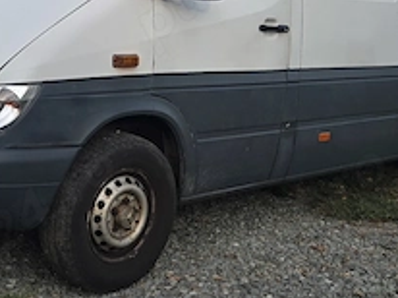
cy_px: -31
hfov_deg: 28.8
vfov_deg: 20.8
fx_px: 769
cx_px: 126
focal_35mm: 67
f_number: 1.8
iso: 80
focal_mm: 5.4
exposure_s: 1/1090
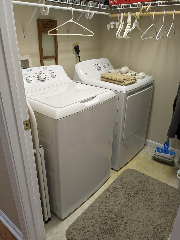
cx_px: 90
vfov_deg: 65.3
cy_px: 120
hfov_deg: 51.4
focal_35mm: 27
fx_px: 187
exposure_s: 1/24
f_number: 1.73
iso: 85
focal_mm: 4.38
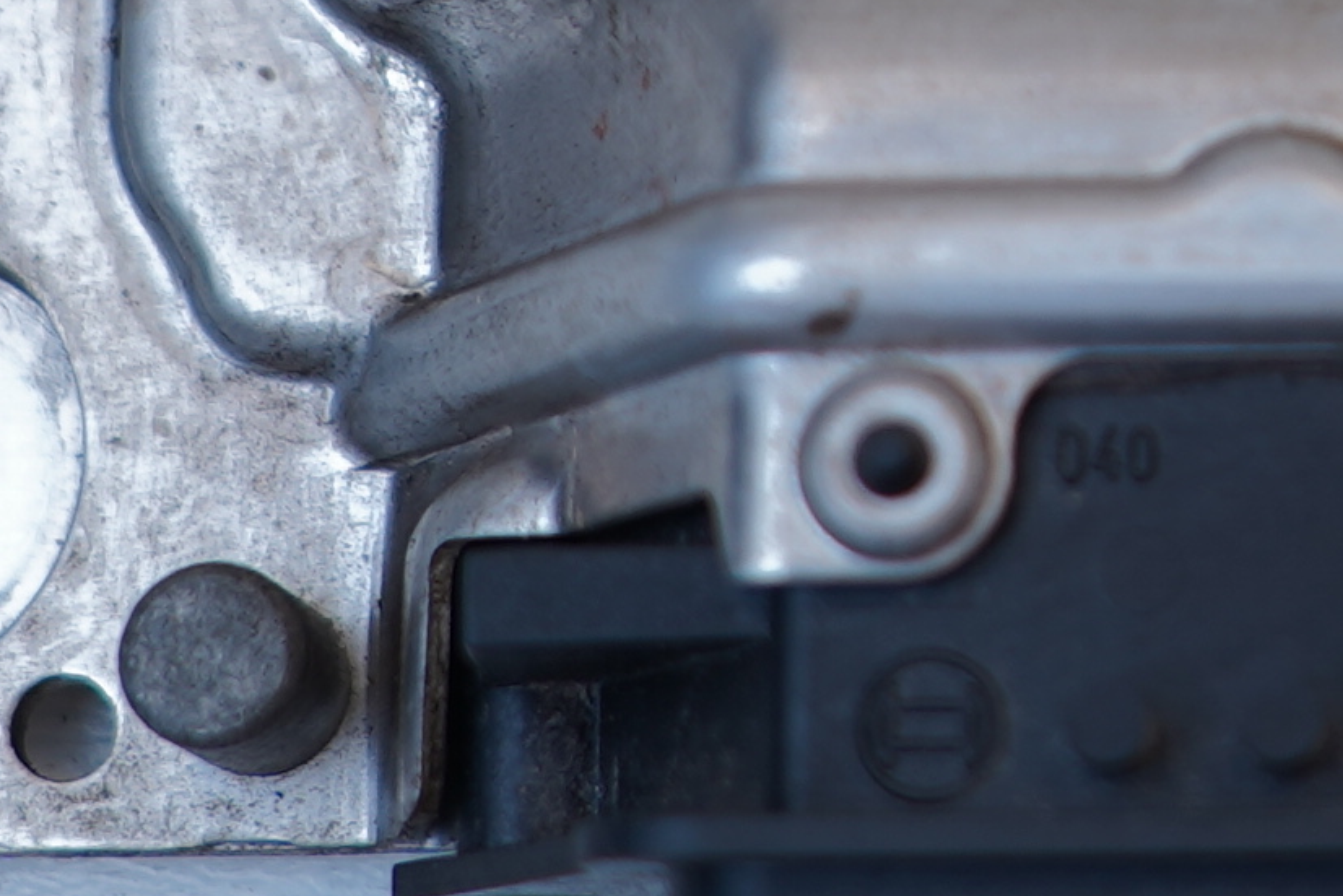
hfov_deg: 12.5
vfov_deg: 8.3
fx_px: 6044
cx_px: 1457
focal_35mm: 162
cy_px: -368
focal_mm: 23
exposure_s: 1/80
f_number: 2.8
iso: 100
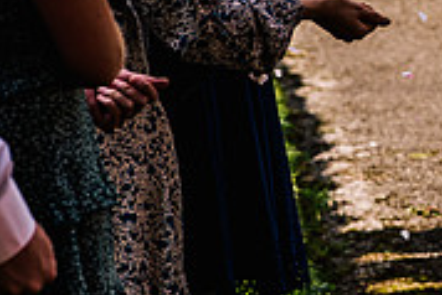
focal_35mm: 282
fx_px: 3465
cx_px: 572
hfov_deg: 7.2
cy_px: -93
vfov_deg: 4.9
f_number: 5
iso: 64
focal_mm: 85
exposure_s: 1/400
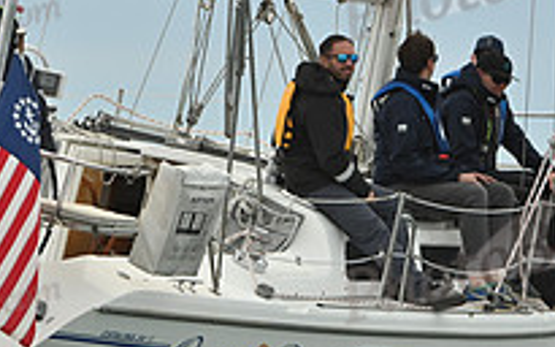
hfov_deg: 4.7
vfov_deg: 2.9
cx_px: 203
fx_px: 6759
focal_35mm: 447
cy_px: 150
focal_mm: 155
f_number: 13
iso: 320
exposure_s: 1/800
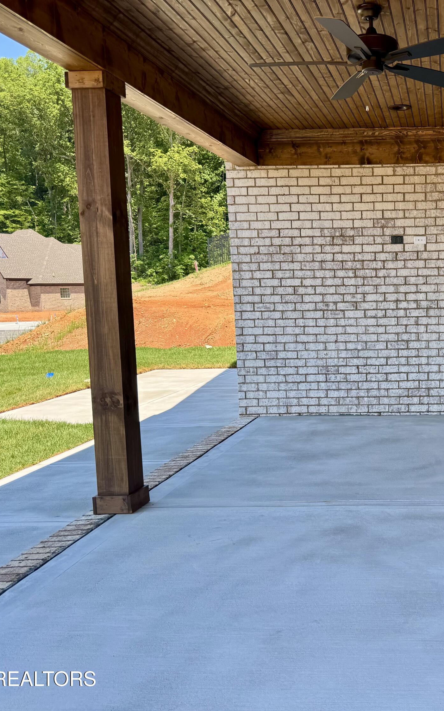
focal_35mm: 34
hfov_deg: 34.6
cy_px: 355
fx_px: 658
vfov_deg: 56.7
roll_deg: +1.1
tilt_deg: -5.7
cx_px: 420
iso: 80
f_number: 1.78
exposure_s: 1/966
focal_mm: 6.76
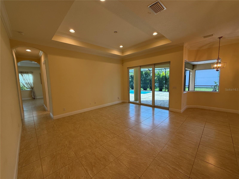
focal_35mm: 14
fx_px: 97
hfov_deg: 102.1
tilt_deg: -4.7
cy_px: 90
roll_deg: +1.5
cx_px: 120
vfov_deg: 85.7
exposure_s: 1/120
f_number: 2.2
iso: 100
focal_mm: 2.22
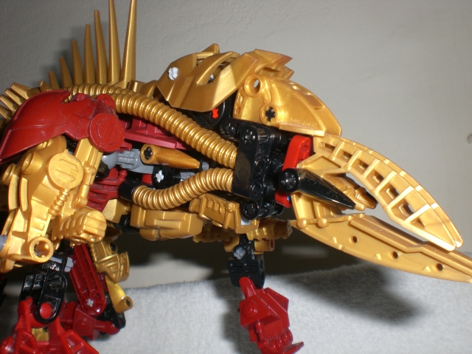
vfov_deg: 37.7
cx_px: 236
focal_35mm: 38
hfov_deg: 49.0
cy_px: 177
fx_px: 518
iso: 50
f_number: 4.4
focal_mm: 6.3
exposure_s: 1/60
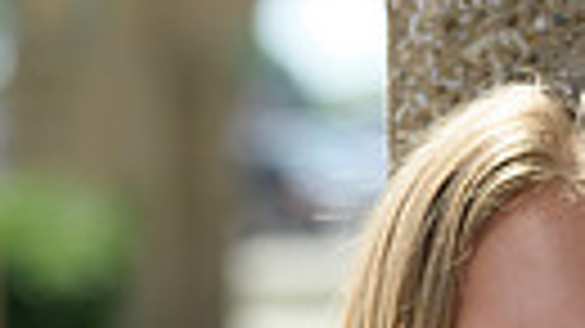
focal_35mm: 308
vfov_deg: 3.8
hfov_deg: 7.0
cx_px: 614
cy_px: 980
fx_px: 4776
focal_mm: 85
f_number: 3.2
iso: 160
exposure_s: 1/800
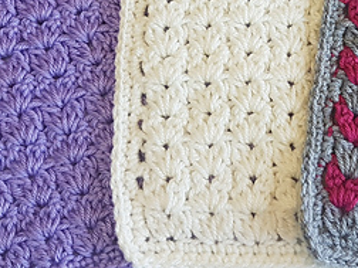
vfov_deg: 21.8
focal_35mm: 66
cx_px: 276
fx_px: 683
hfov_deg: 28.9
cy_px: 28
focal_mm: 4.2
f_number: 1.7
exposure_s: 1/120
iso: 64
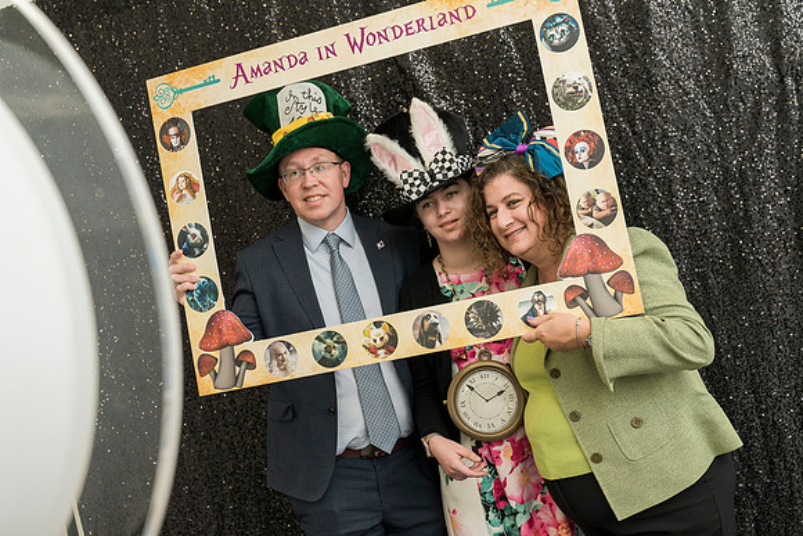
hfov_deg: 49.5
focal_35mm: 39
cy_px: 268
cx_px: 402
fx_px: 870
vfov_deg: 34.2
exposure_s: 1/125
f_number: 5.6
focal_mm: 39
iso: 1250
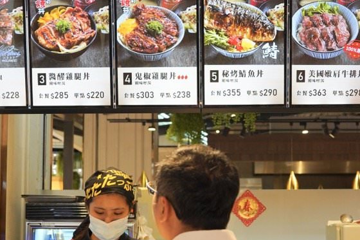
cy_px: 129
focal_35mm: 76
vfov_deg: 17.9
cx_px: 190
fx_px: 763
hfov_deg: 26.6
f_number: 4
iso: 1000
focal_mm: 35.6
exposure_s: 1/160
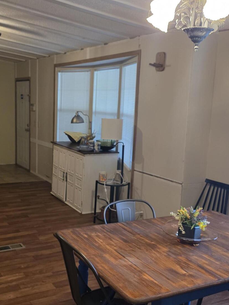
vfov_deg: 44.8
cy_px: 162
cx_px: 87
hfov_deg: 34.2
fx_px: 371
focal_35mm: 42
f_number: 1.7
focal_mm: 6.3
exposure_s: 1/120
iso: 500
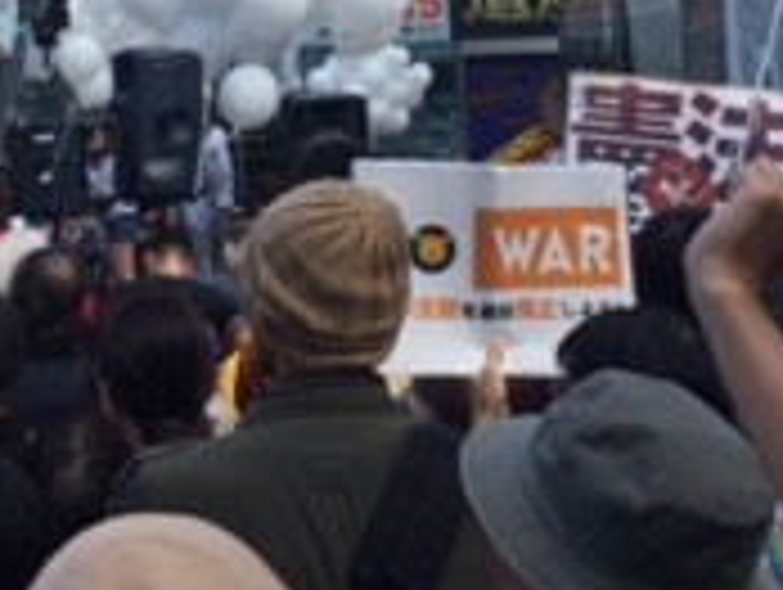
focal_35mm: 75
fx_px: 1699
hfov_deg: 25.7
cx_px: 202
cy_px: 32
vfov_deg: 19.2
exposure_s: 1/1014
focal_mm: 4.15
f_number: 2.2
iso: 32
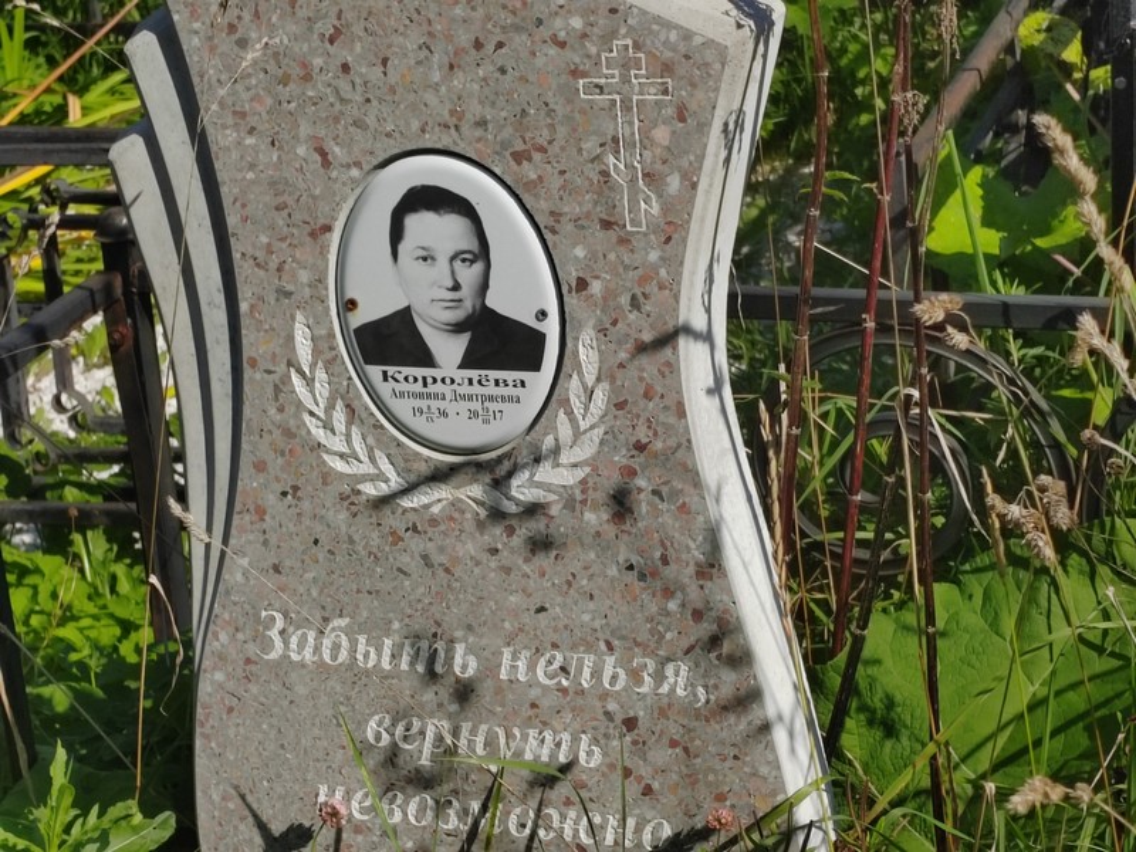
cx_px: 568
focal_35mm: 87
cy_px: 426
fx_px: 2855
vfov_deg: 17.0
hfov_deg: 22.5
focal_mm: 5.52
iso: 100
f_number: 1.9
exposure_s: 1/2000
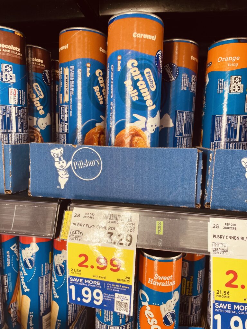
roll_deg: -1.0
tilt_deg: -4.7
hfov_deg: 53.1
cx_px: 124
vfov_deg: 67.3
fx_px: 247
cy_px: 164
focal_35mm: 26
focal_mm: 4.2
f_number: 1.6
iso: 50
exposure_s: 1/121
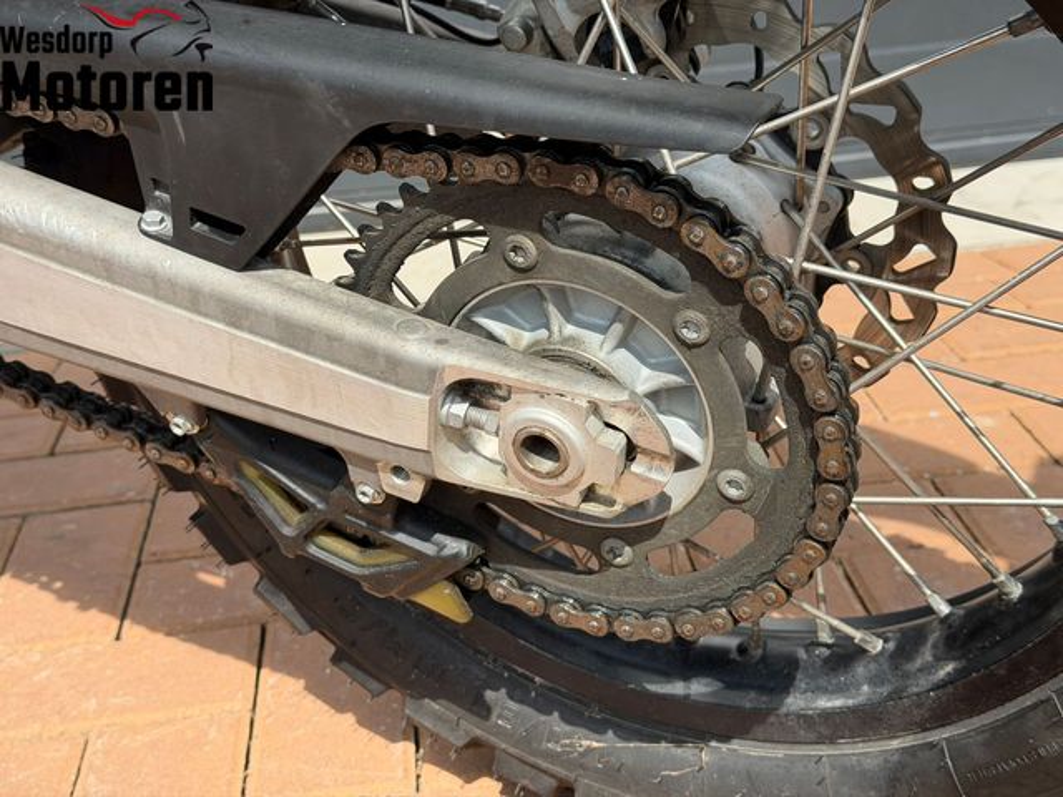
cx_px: 532
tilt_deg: -22.2
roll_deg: +6.1
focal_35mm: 48
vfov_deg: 30.3
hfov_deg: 39.7
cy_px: 398
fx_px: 1474
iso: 64
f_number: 1.78
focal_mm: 6.76
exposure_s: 1/2865
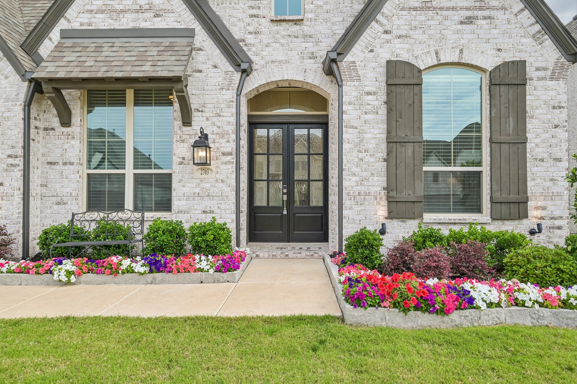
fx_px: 337
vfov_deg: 59.5
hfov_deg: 81.2
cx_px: 288
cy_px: 192
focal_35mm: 21
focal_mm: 21
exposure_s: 1/500
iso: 400
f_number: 8
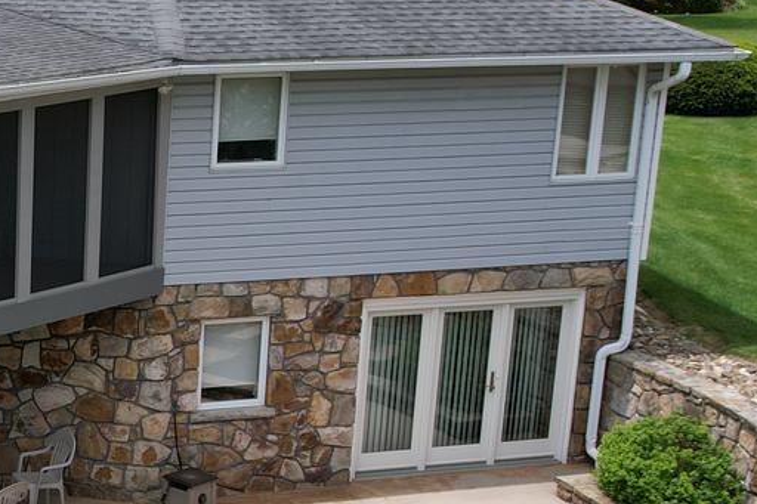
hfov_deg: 21.6
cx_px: -136
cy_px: 403
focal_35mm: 88
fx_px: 1850
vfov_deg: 15.4
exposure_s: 1/2000
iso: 130
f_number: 2.8
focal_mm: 8.38
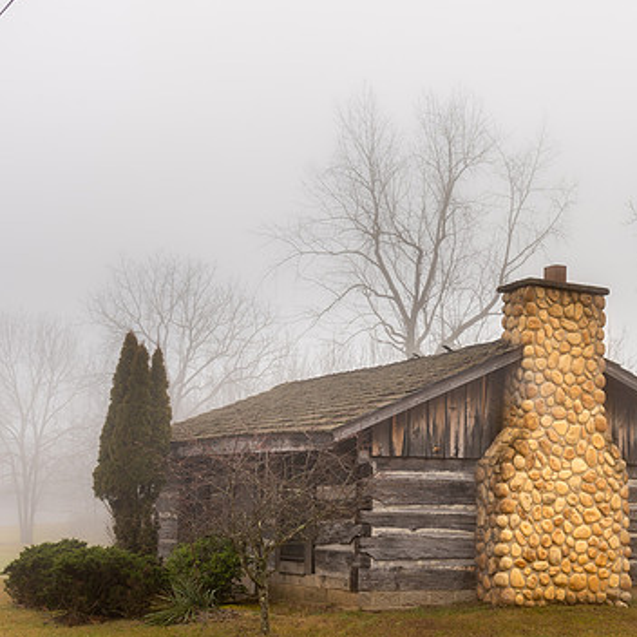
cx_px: 496
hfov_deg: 29.9
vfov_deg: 30.5
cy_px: 343
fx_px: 1166
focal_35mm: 56
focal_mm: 40
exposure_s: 1/45
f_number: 13
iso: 100
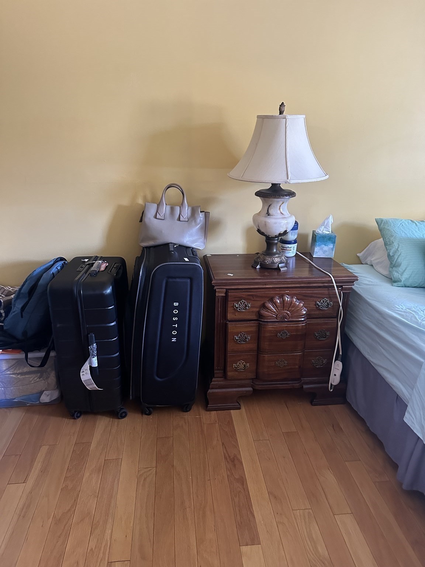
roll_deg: -1.8
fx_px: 393
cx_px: 212
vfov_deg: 71.6
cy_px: 284
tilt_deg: -17.8
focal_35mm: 24
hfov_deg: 56.8
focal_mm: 6.86
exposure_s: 1/60
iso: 640
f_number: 1.78
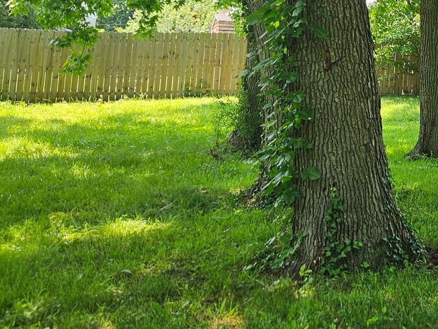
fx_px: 747
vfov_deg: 24.1
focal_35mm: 59
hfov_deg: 30.1
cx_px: 452
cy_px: 30
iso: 25
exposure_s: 1/214
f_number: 1.8
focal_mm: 5.4
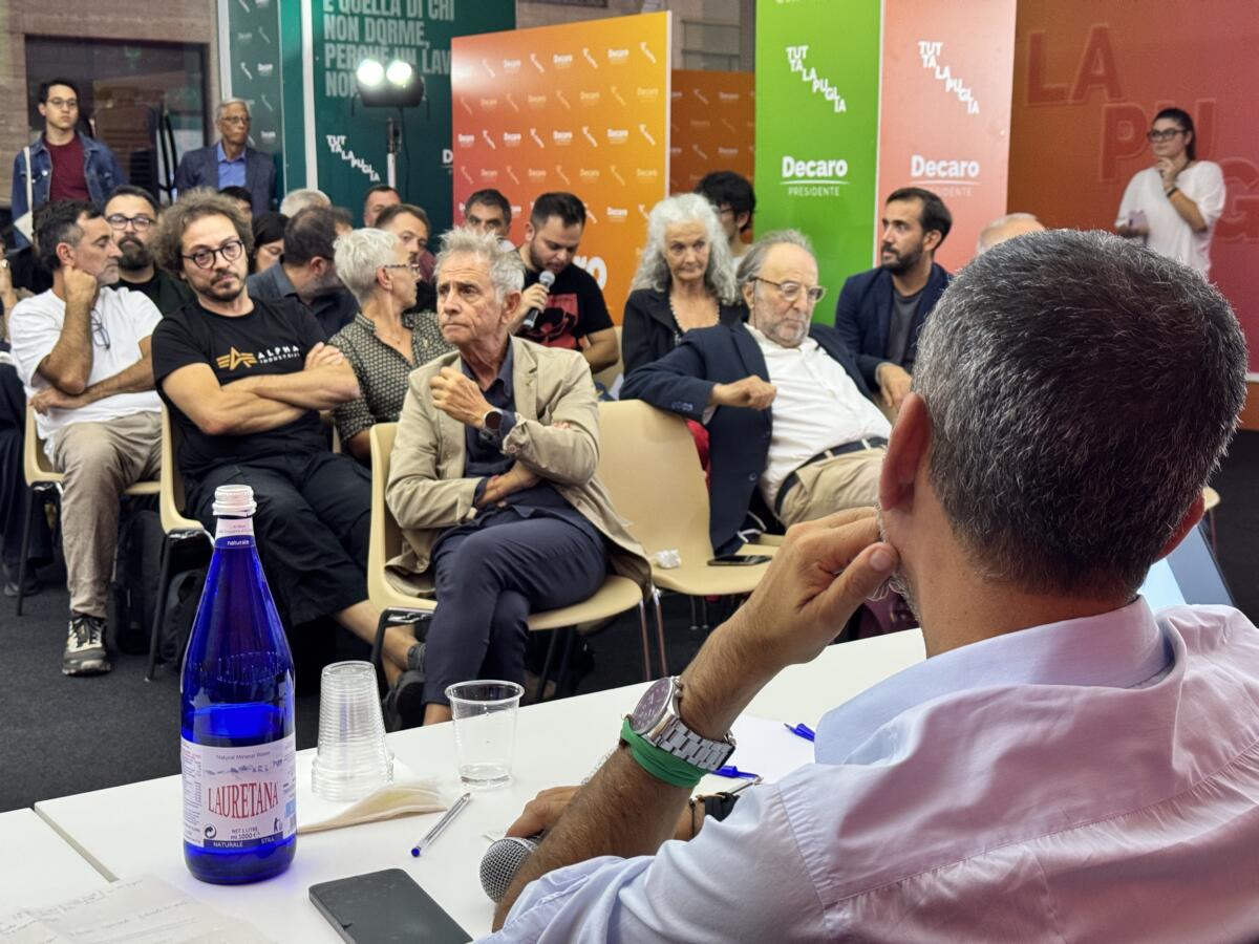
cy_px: 472
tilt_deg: -9.5
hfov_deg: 39.7
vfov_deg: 30.3
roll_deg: -0.2
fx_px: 1746
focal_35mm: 48
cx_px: 630
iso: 320
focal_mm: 6.76
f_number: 1.78
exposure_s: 1/40
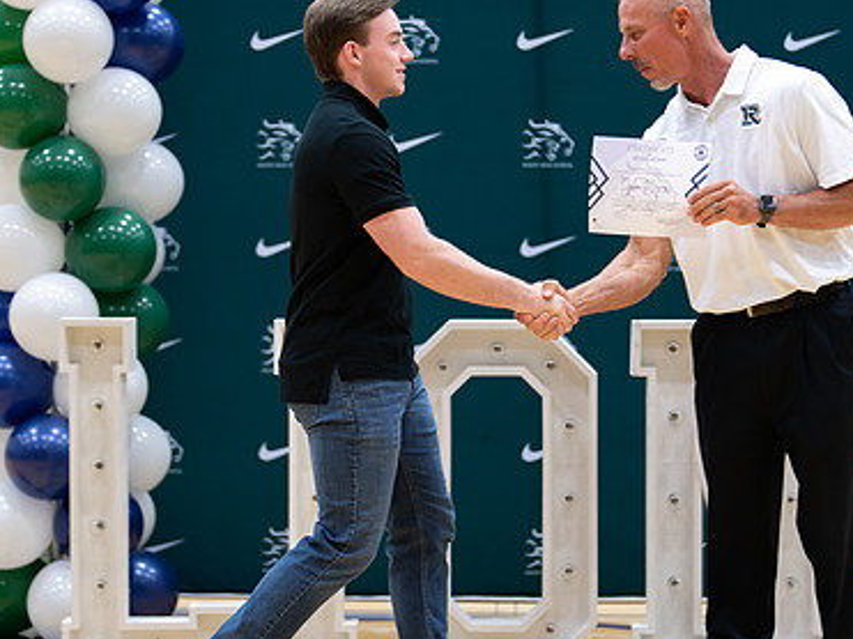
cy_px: 323
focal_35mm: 96
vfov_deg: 15.4
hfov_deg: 20.4
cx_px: 387
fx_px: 2365
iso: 400
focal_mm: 50
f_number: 1.2
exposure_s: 1/320
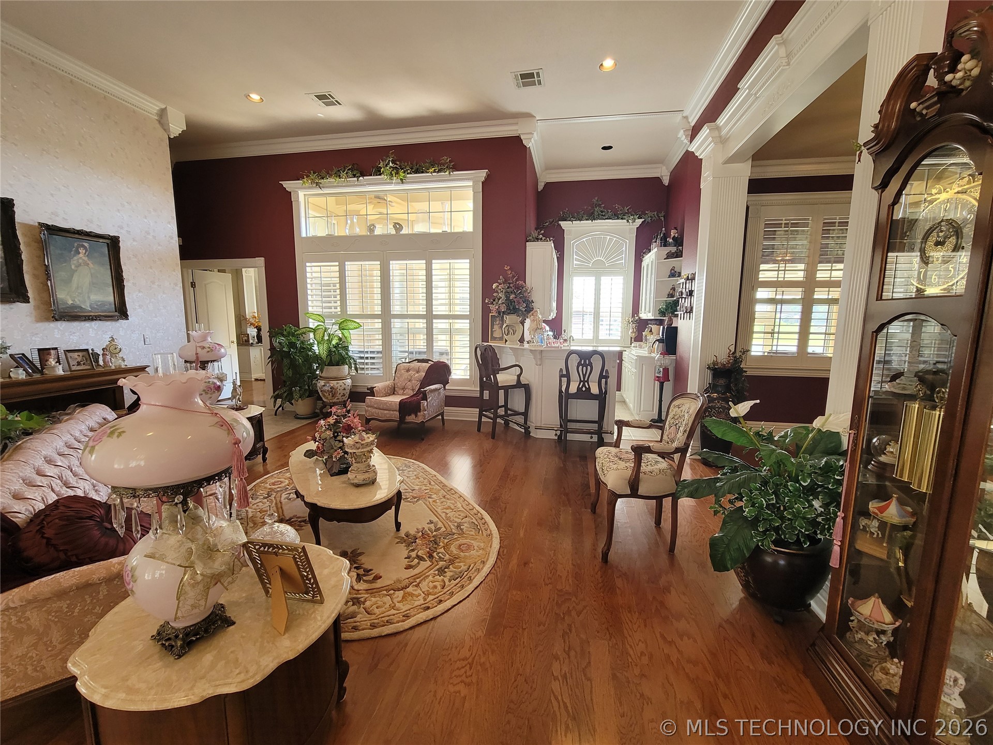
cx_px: 496
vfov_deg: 89.9
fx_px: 373
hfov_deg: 106.2
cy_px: 372
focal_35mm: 13
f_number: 2.2
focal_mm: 2.2
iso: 160
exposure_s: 1/60
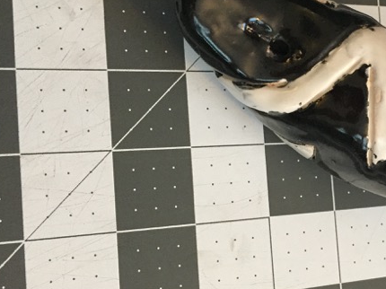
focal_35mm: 54
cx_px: 306
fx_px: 602
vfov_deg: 27.0
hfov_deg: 34.5
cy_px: 149
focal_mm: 4.15
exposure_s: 1/30
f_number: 2.2
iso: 250
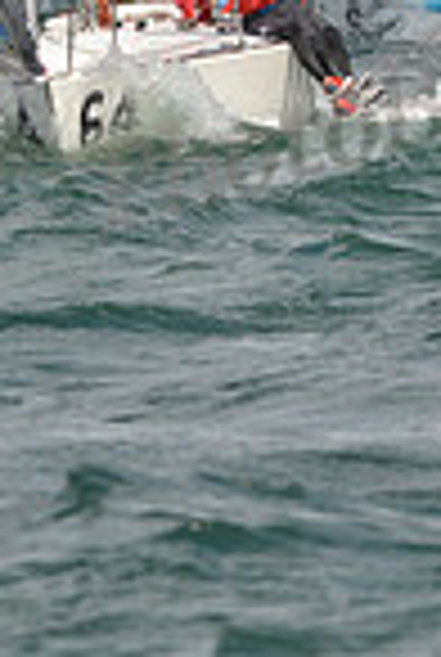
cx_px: -137
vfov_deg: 2.6
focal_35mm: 793
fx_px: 14502
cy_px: -513
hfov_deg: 1.7
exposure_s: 1/1000
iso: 200
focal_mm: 200
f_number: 8
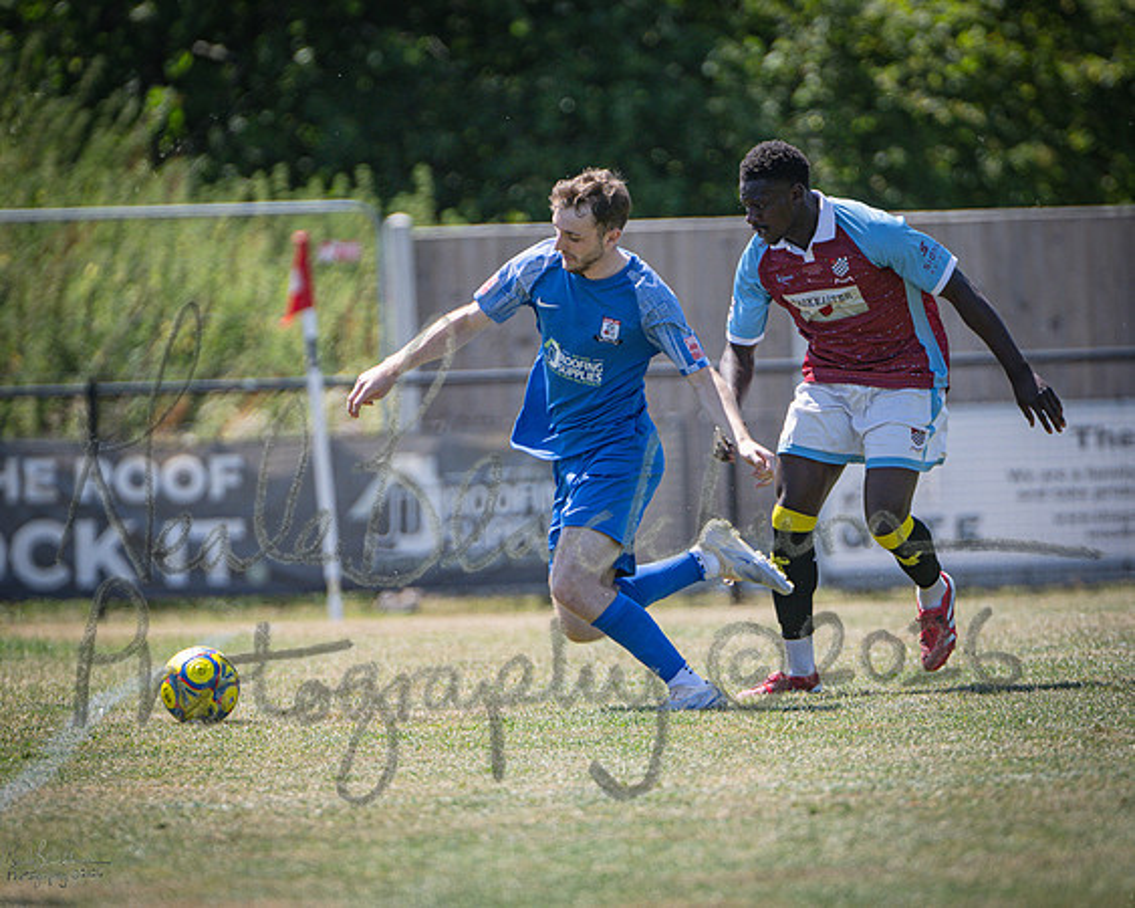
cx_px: 568
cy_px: 454
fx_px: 22701
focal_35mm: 676
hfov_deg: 2.9
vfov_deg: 2.3
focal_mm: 400
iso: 400
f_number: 4
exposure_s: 1/1600
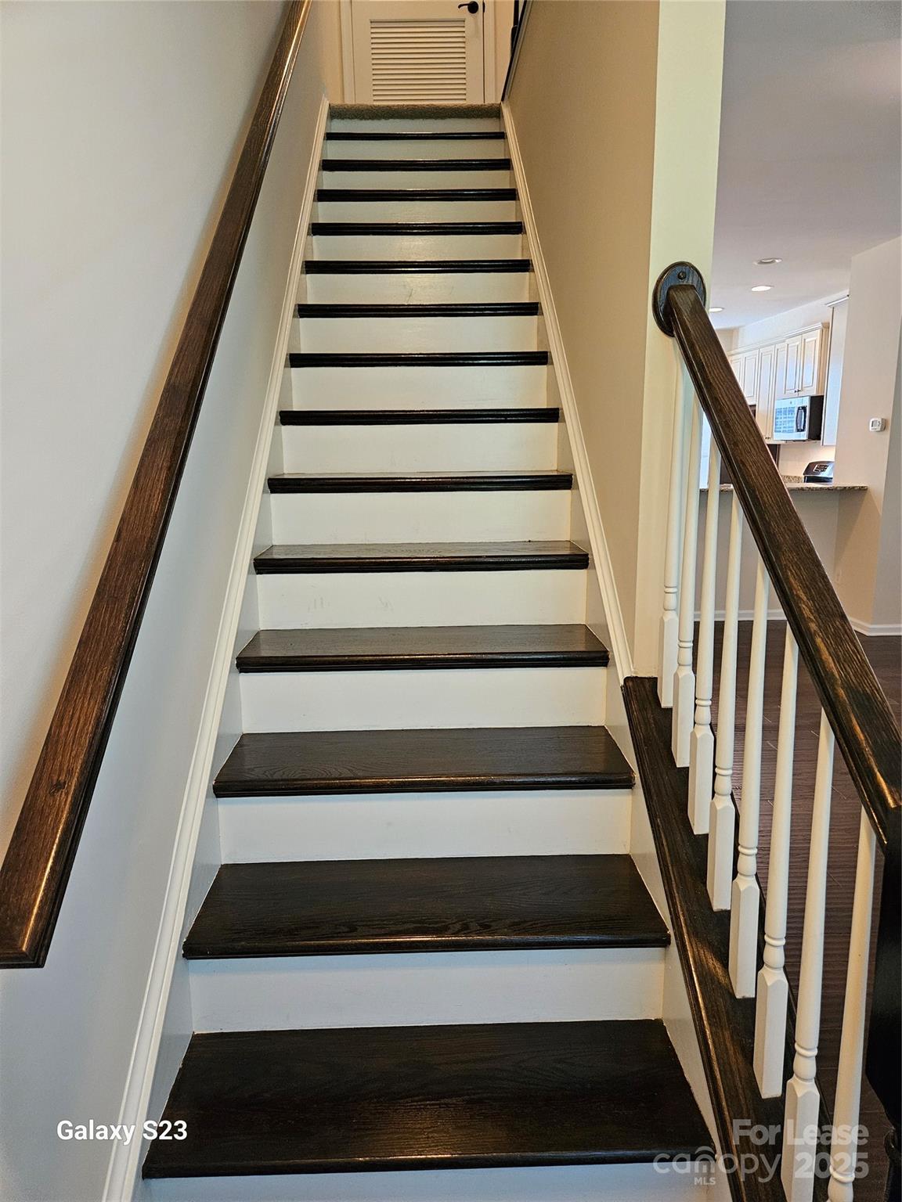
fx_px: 799
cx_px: 451
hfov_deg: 58.9
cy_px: 601
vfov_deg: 73.9
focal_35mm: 23
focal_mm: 5.4
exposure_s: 1/120
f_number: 1.8
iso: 640
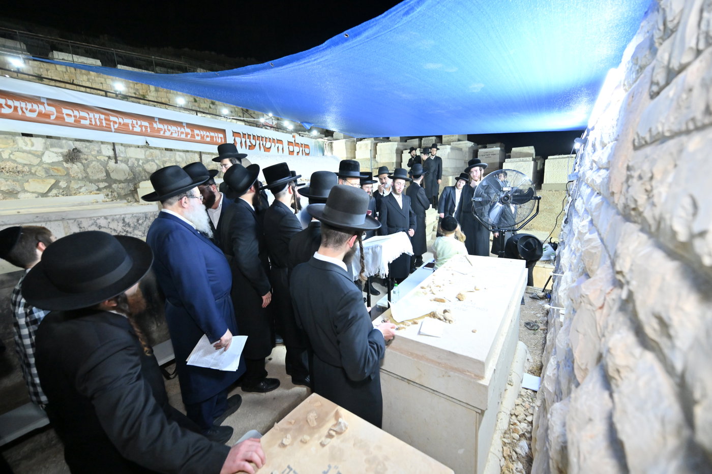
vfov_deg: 81.2
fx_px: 277
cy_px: 237
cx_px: 356
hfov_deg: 104.3
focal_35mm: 14
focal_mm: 14
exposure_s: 1/80
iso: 3200
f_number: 4
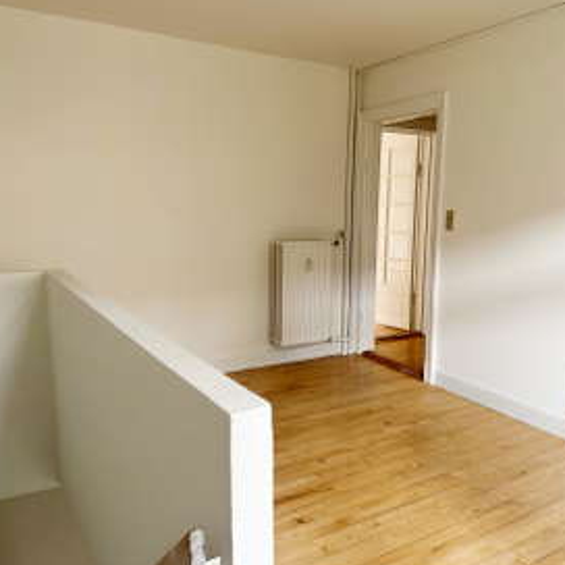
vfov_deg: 55.6
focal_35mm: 29
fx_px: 536
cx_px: 301
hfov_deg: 55.6
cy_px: 282
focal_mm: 6.86
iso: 160
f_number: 1.78
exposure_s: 1/121
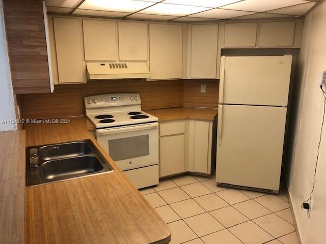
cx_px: 163
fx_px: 264
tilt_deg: -13.7
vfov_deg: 49.7
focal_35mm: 28
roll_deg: +1.4
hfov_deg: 63.4
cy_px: 122
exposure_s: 1/20
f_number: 1.8
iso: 40
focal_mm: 4
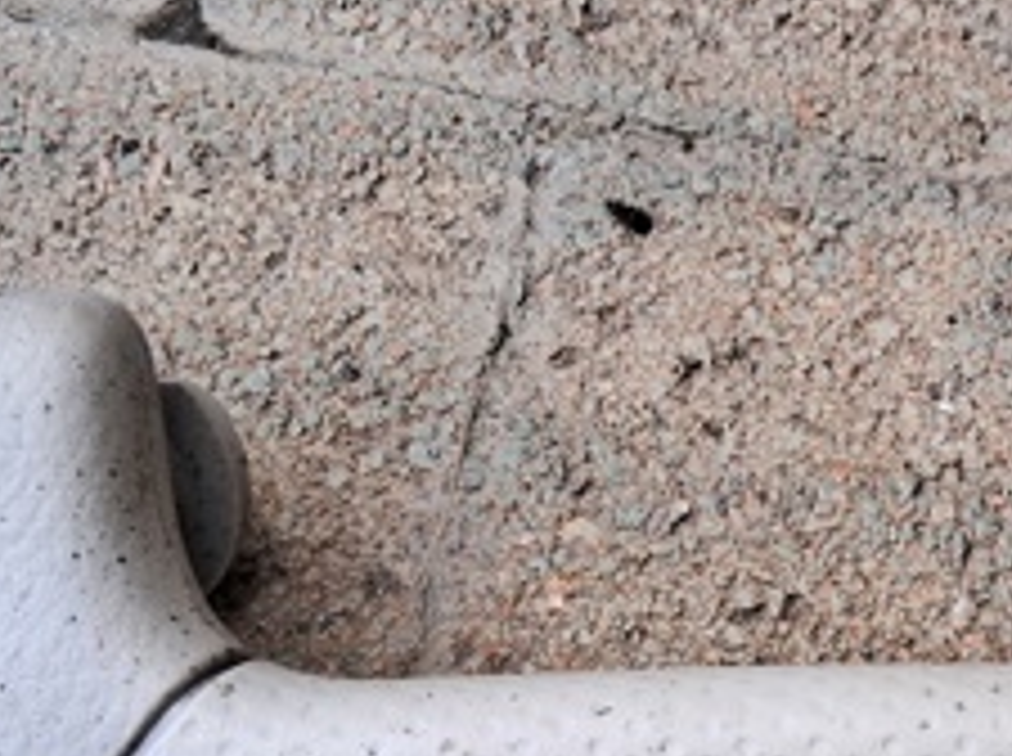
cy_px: 664
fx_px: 2160
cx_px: 967
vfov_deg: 19.5
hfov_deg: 25.3
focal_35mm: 74
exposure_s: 1/120
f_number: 1.8
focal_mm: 3.98
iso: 40
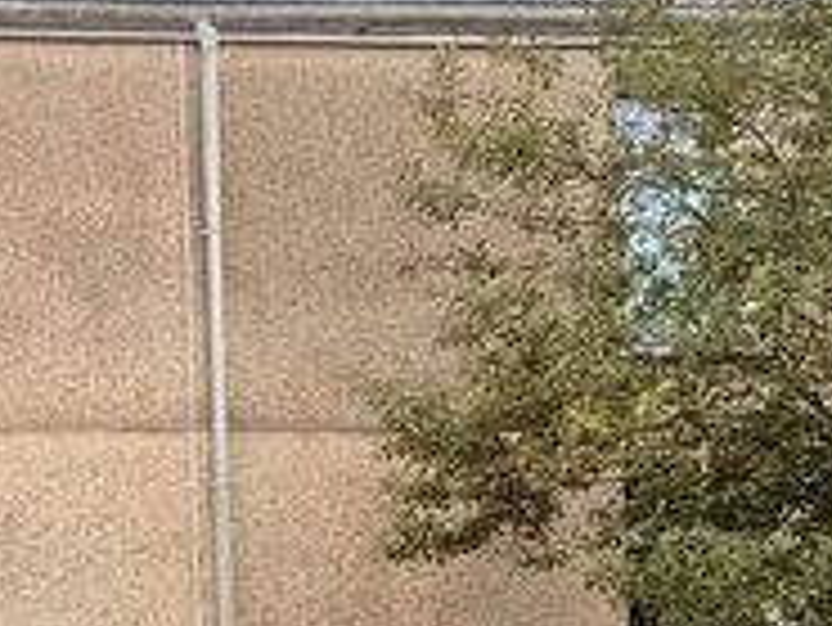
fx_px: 1275
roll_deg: +1.1
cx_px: -261
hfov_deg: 29.0
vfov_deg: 26.1
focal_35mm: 53
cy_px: 628
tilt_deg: +2.4
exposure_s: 1/99
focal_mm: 2.22
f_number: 2.2
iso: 40
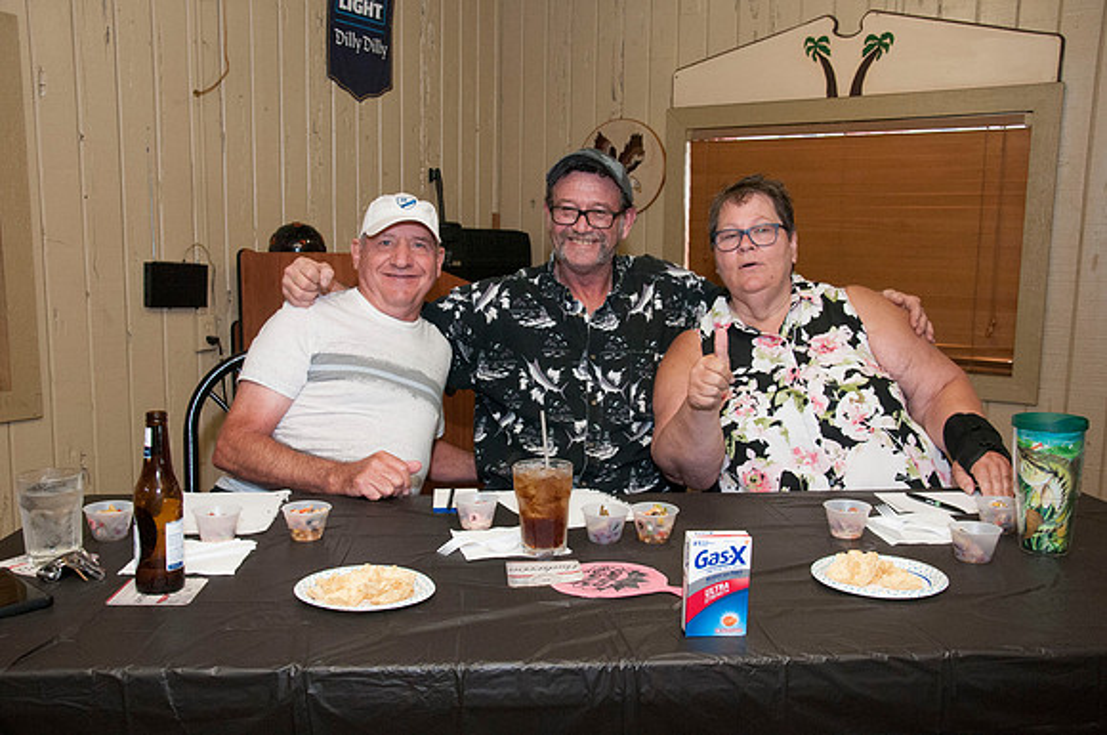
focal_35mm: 33
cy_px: 368
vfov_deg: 39.9
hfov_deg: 57.3
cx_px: 554
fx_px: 1013
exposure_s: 1/60
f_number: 7.1
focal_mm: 22
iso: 800
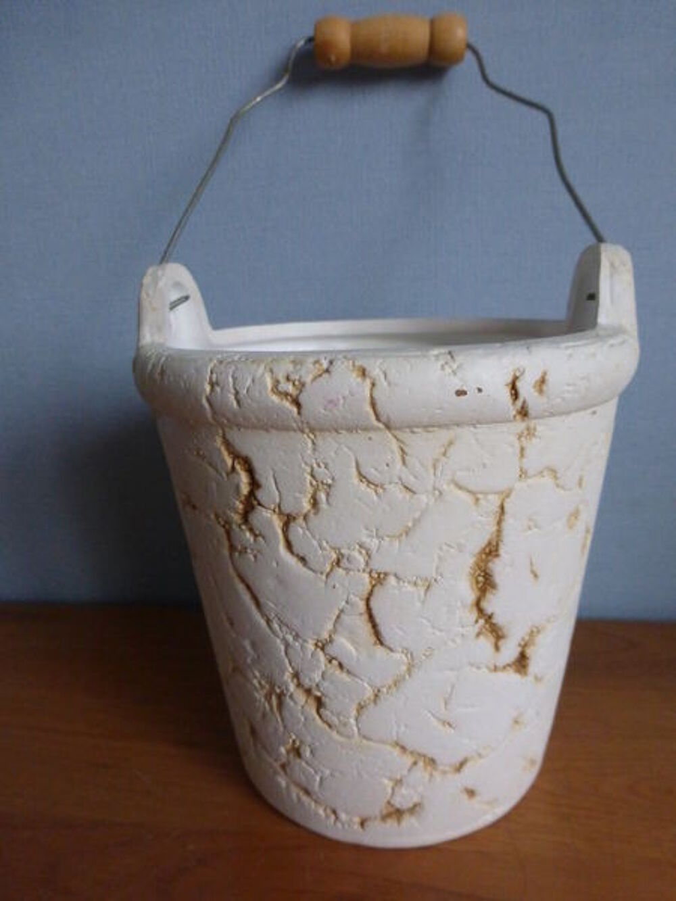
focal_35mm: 25
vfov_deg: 69.4
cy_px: 450
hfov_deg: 54.9
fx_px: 651
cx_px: 338
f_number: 3.3
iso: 800
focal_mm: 4.3
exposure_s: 1/125
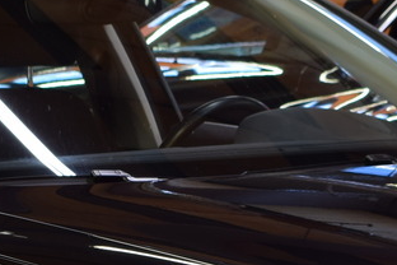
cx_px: 117
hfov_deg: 9.4
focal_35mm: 218
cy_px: 404
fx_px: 2404
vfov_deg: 6.2
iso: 100
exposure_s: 1/8
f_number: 4.5
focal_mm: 28
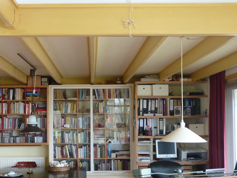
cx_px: 92
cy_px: 117
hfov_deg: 46.5
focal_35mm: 40
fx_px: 274
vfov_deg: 35.6
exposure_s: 1/15
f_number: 3.4
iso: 400
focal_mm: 4.7
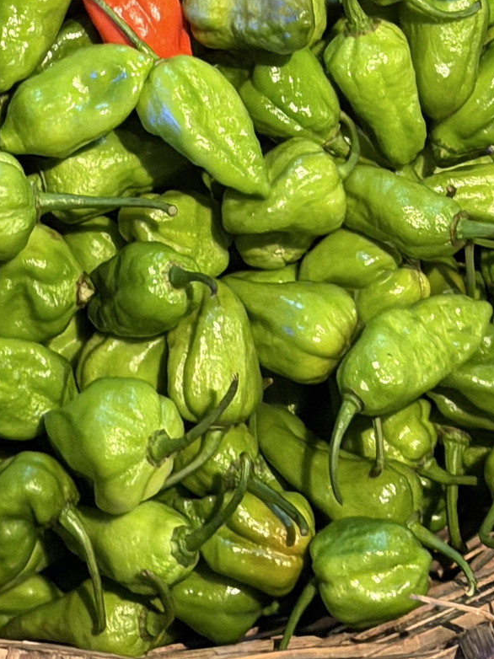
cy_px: -413
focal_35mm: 176
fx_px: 3351
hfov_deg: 8.4
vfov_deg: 10.7
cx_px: 136
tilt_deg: -66.4
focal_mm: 6.76
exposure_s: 1/33
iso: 320
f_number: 1.78
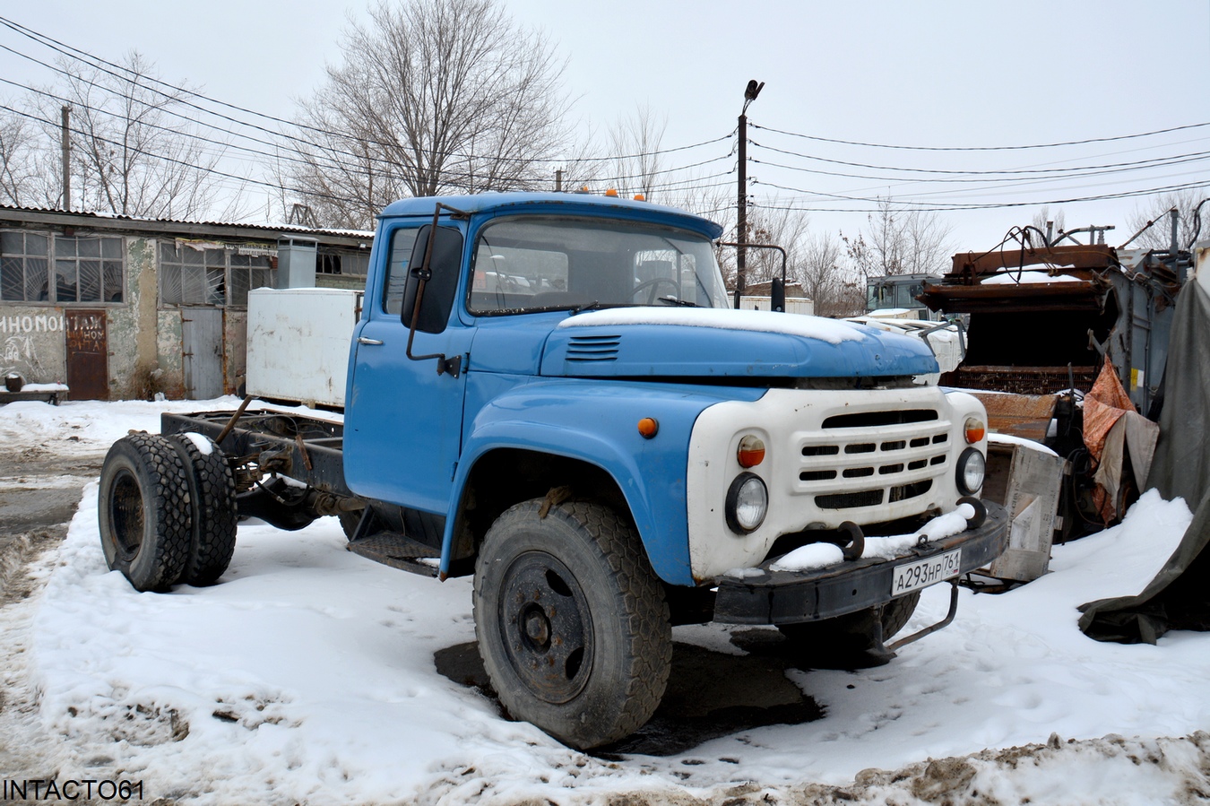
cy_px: 403
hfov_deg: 57.2
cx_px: 605
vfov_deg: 39.9
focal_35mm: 33
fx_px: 1109
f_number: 8
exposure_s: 1/250
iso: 100
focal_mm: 22
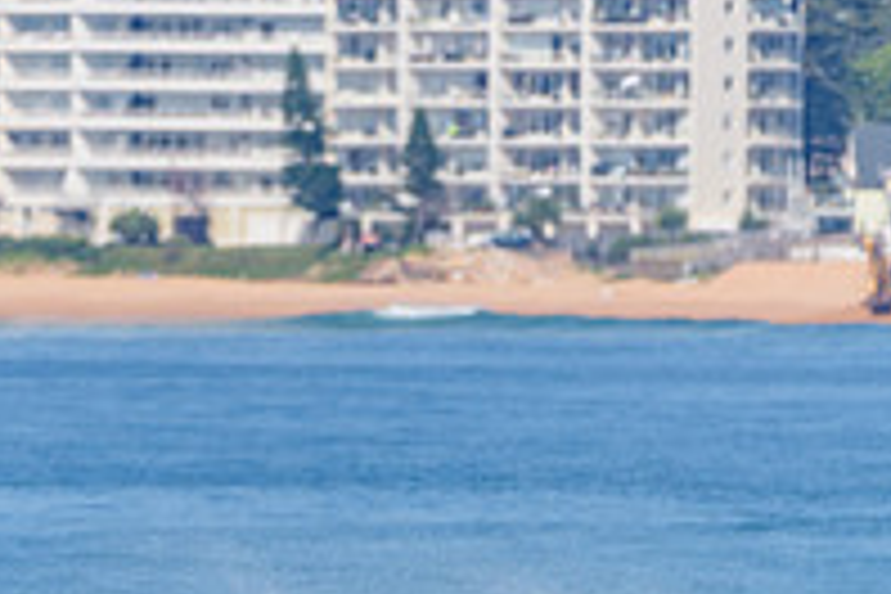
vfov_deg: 0.9
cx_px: 94
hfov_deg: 1.4
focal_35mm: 1463
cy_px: 790
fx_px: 36206
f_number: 5.6
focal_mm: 500
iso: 125
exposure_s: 1/2000
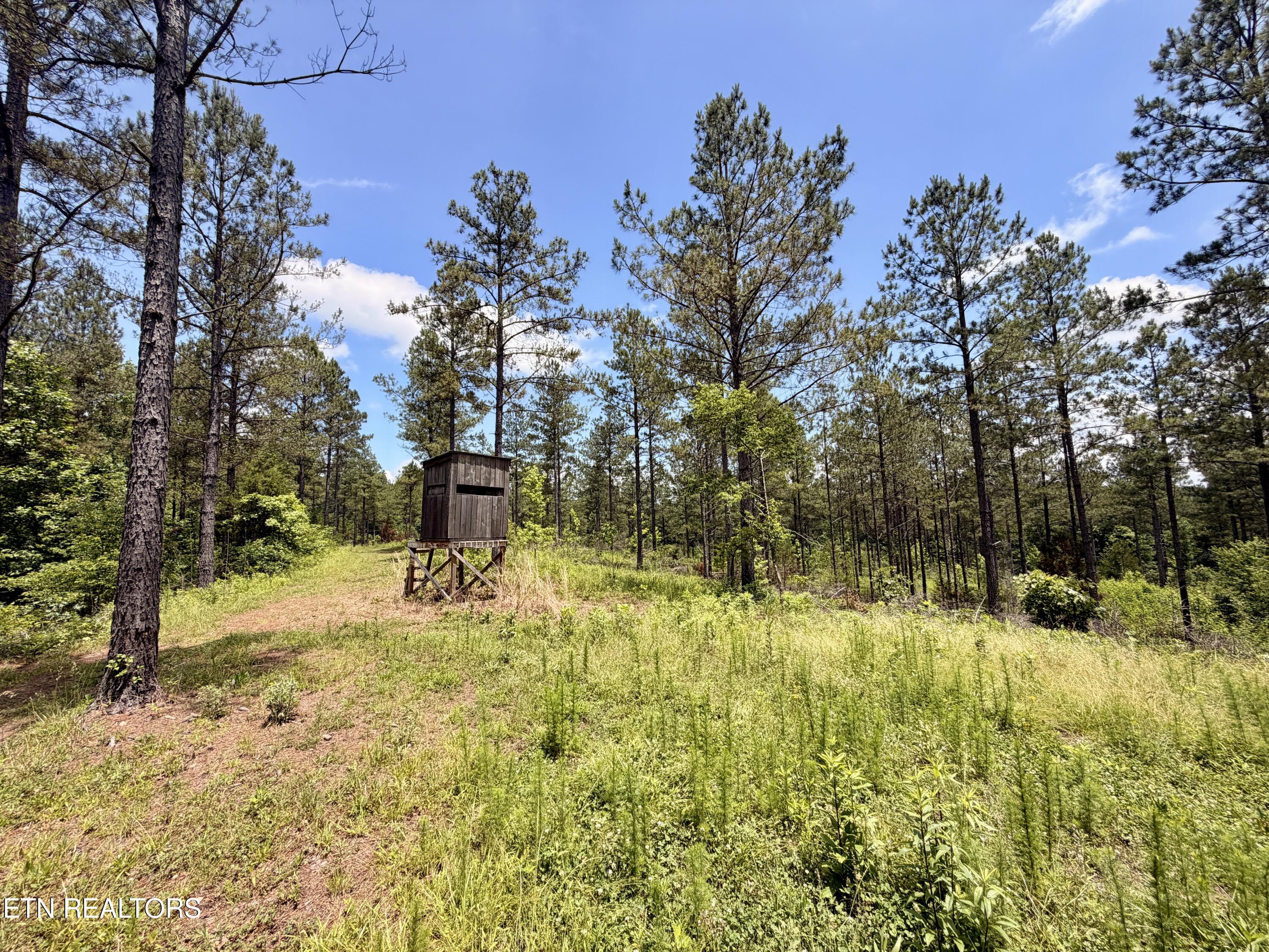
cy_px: 476
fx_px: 513
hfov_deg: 102.1
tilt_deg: +5.2
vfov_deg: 85.7
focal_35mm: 14
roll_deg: +2.4
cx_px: 634
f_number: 2.2
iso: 32
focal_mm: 2.22
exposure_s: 1/770
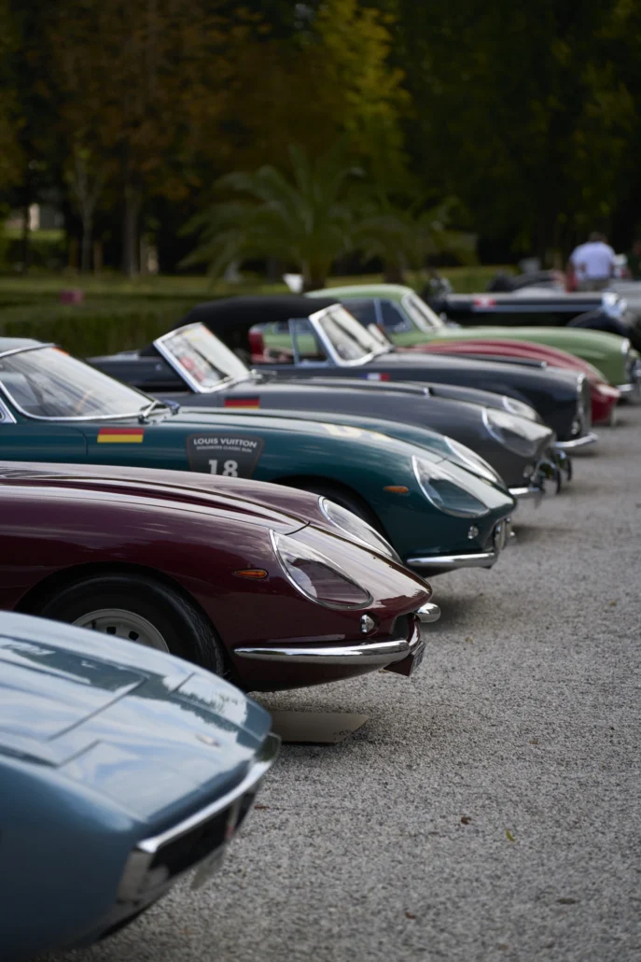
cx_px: 320
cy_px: 481
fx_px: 2937
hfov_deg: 12.5
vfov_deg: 18.6
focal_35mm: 110
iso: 100
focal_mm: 110
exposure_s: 1/1600
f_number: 2.8
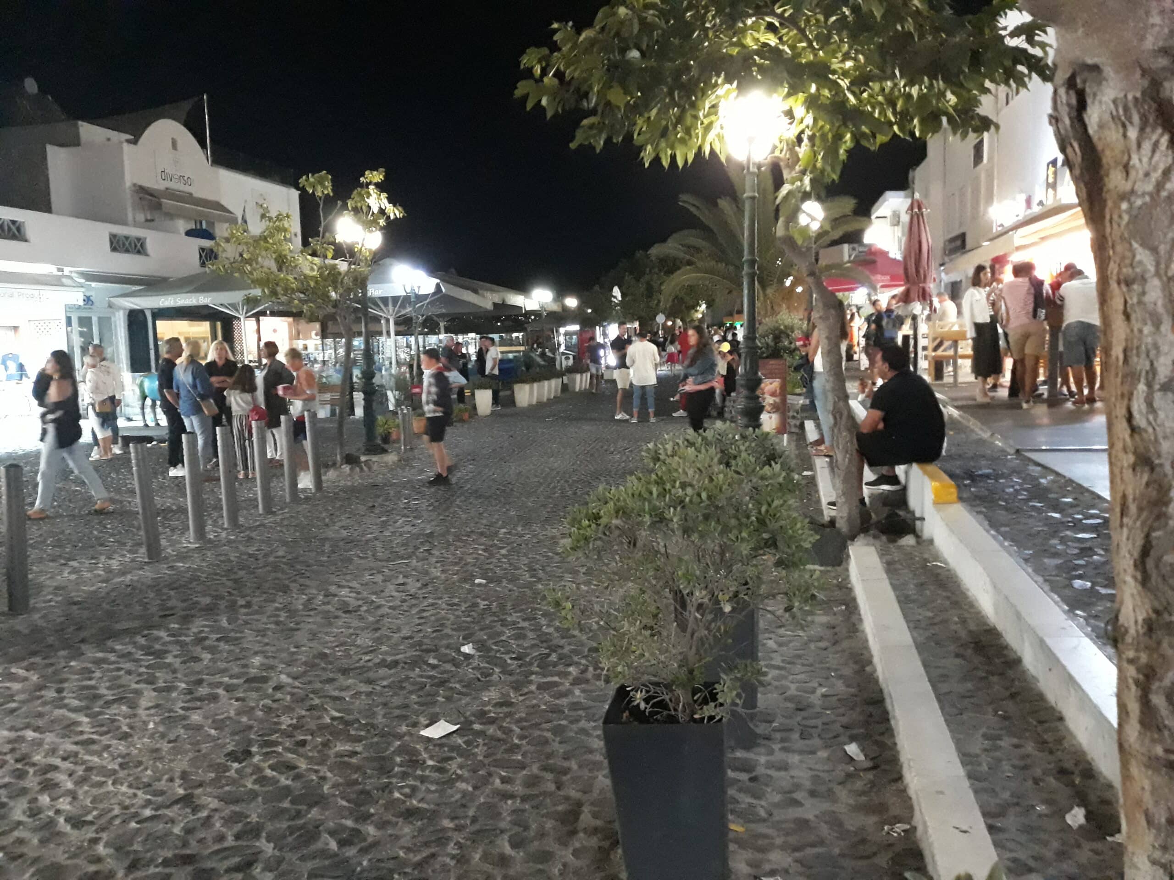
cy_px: 440
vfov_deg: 51.4
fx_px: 916
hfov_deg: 65.3
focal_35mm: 27
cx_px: 587
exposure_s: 1/17
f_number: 1.7
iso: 800
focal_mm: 3.71
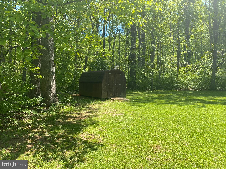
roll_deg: -2.5
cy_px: 84
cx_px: 113
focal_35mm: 26
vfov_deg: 53.1
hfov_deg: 67.3
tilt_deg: +1.5
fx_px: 170
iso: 32
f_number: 1.8
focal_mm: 4.25
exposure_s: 1/858
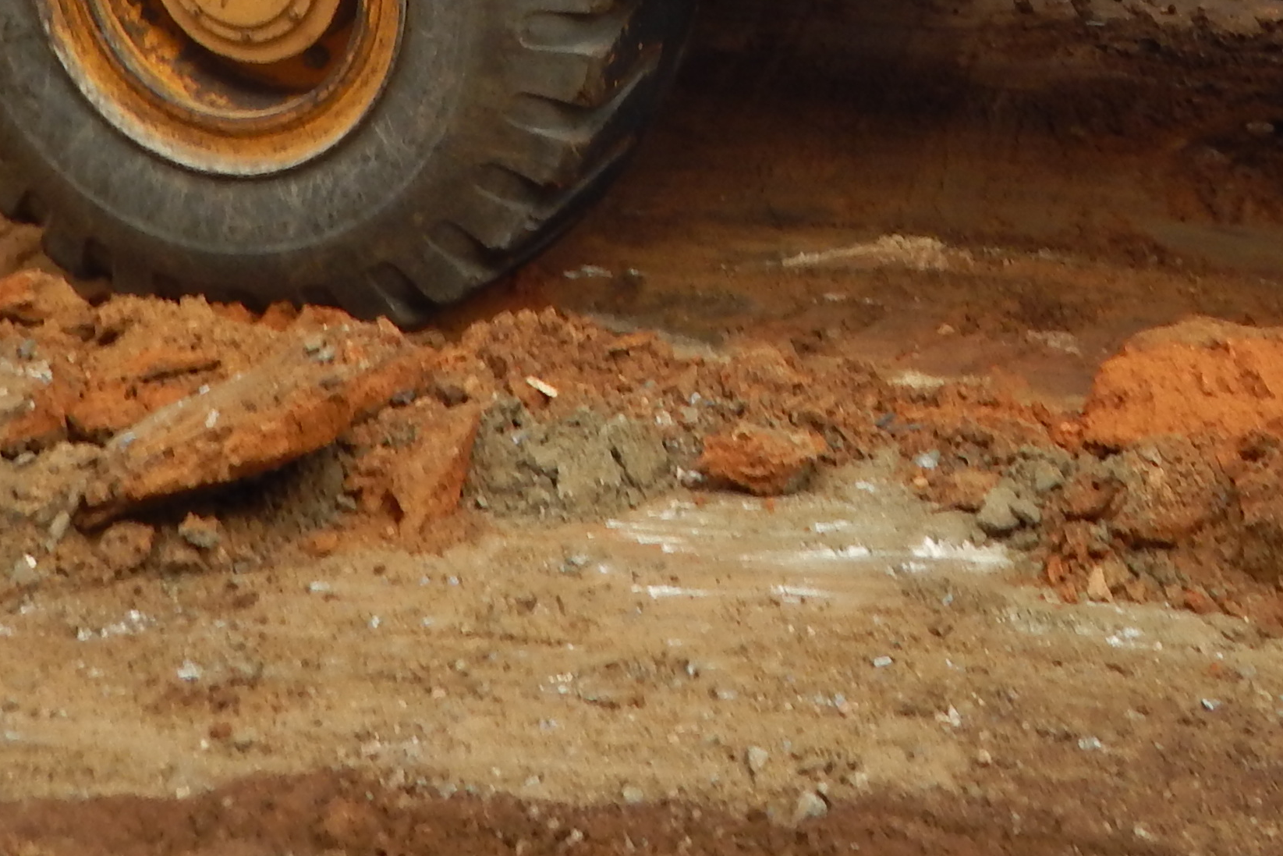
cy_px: -371
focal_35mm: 67
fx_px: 2388
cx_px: 908
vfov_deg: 18.4
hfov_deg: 29.7
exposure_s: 1/200
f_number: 3
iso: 125
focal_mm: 4
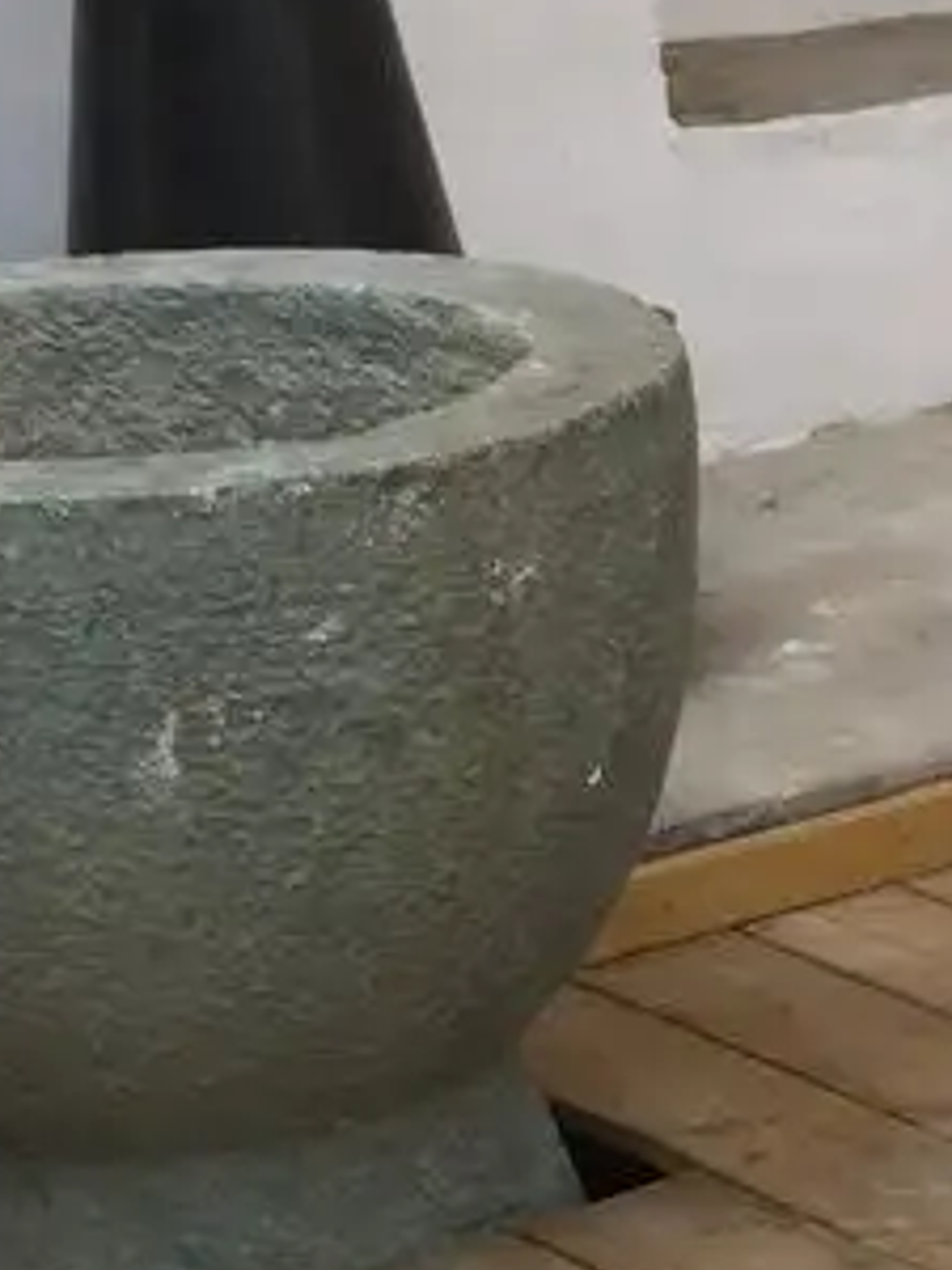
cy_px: 1310
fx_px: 4730
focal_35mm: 129
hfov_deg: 10.8
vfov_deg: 15.0
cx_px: 1646
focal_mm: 4.15
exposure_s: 1/534
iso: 32
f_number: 2.2
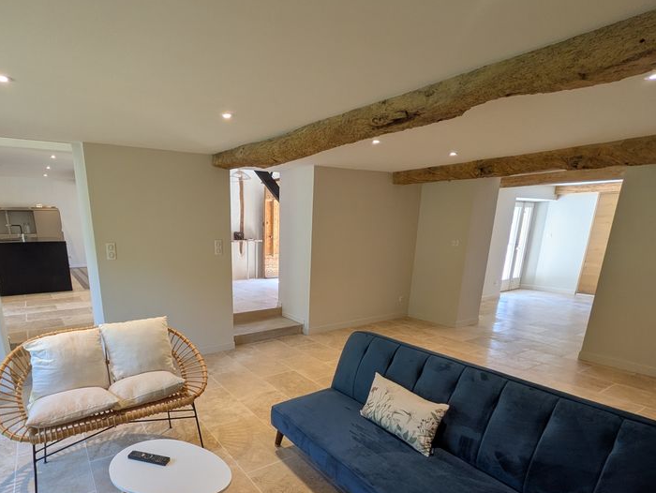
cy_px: 328
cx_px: 256
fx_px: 379
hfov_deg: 80.5
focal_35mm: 20
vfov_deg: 64.4
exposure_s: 1/100
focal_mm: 1.83
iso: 95
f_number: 2.2
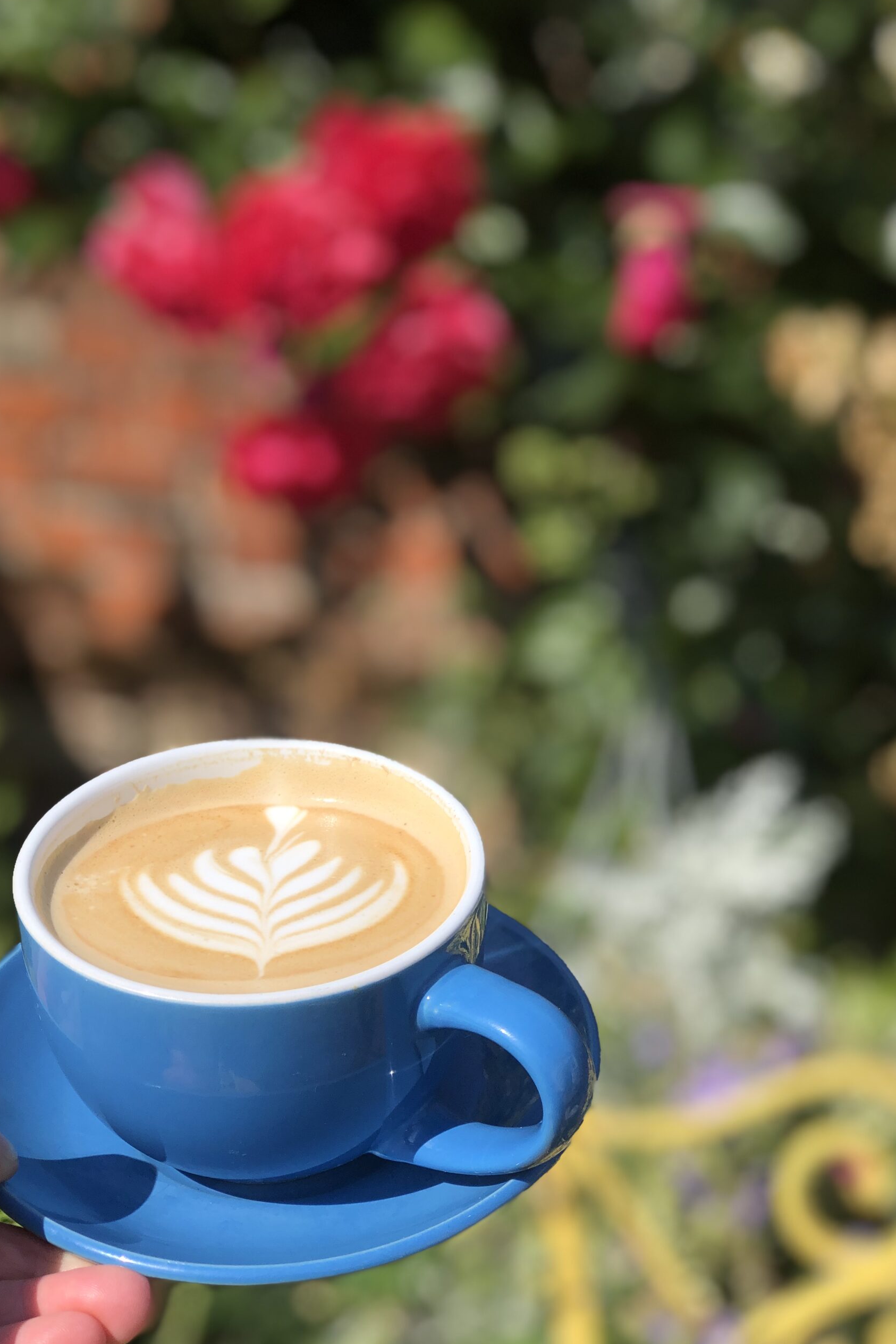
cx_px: 430
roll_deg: +0.9
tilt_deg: -21.8
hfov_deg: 22.6
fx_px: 2240
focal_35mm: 60
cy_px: 673
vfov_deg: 33.4
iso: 20
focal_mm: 6.6
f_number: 2.8
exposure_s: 1/1372
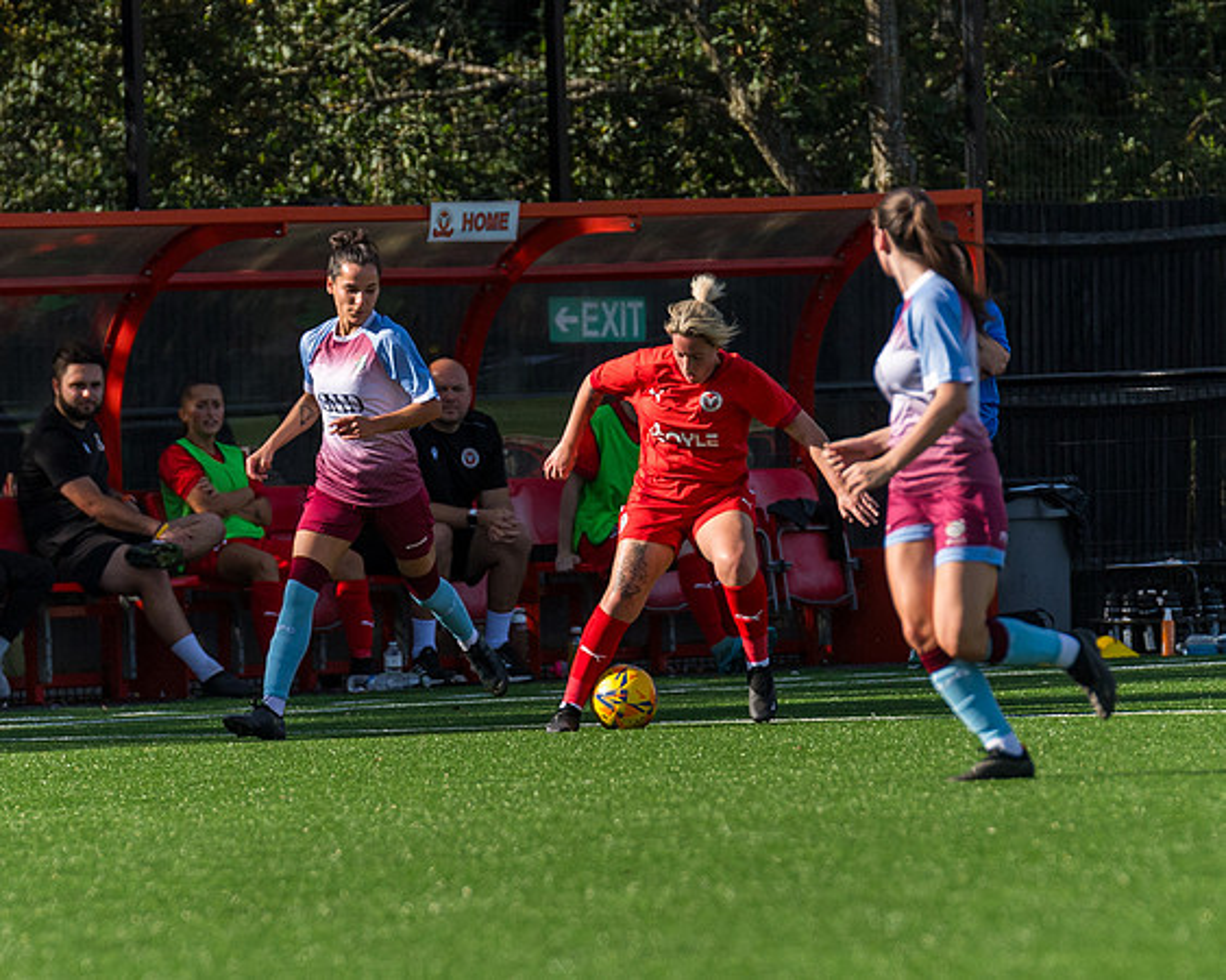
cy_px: 585
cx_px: 599
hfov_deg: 3.1
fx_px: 22682
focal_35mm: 625
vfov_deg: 2.5
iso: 400
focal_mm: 300
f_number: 4
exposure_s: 1/4000
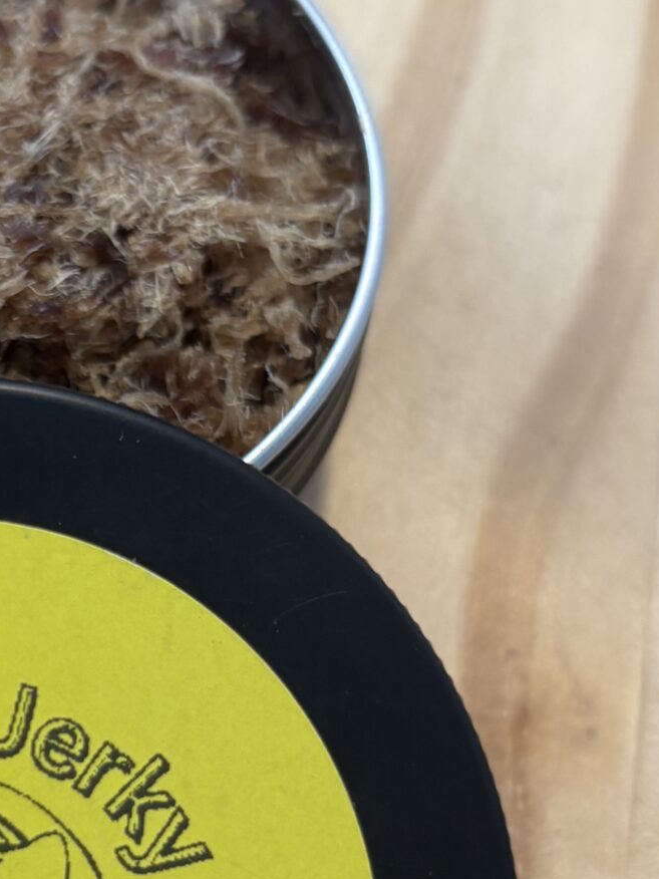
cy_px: 634
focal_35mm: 76
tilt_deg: -63.7
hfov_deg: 18.7
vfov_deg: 25.4
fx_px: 1929
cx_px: -49
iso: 100
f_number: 1.6
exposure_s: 1/60
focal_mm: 5.96
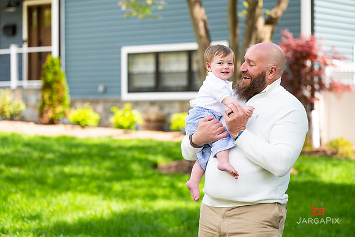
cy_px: 117
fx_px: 1011
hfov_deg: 19.9
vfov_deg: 13.4
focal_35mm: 103
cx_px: 177
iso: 200
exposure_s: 1/640
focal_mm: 101
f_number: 3.2
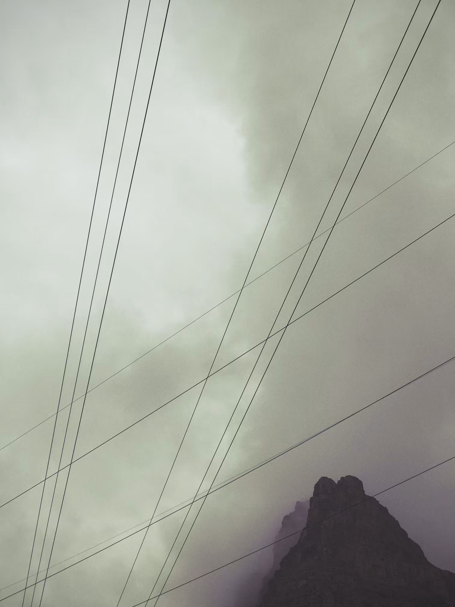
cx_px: 228
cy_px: 304
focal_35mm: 57
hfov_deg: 25.7
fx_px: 999
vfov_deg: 33.8
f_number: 2.8
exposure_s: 1/651
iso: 20
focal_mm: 6.6
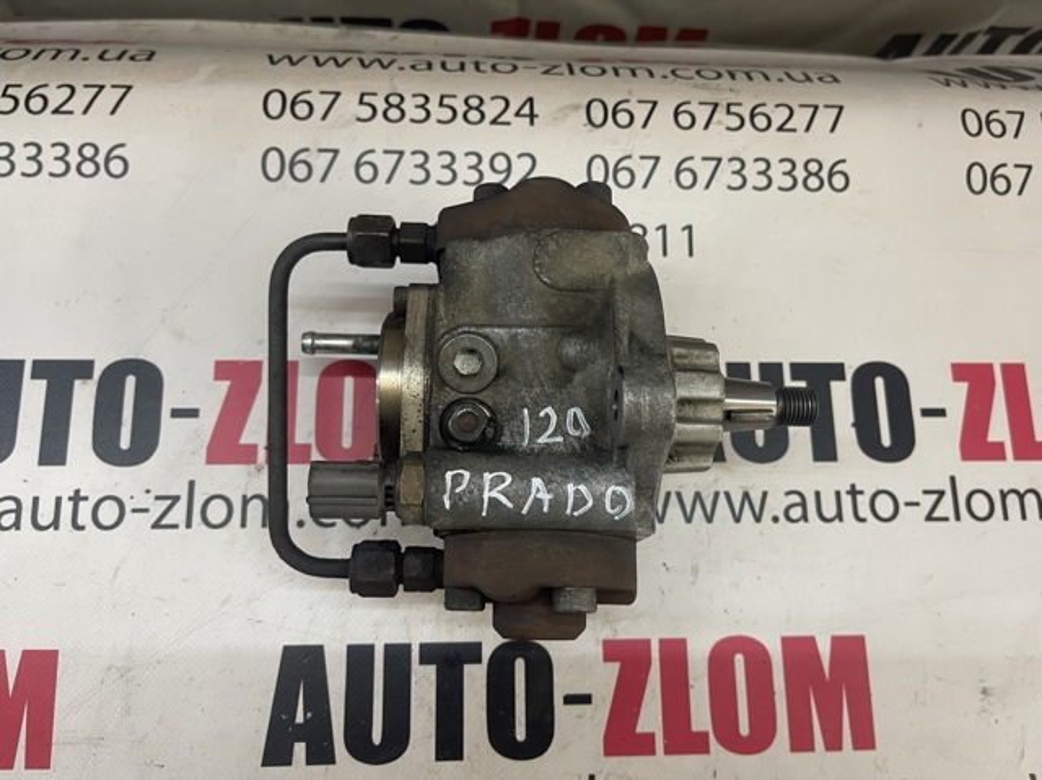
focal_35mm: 25
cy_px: 390
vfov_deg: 54.8
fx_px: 752
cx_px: 521
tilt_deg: -77.6
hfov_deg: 69.4
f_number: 1.6
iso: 125
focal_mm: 5.1
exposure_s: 1/60
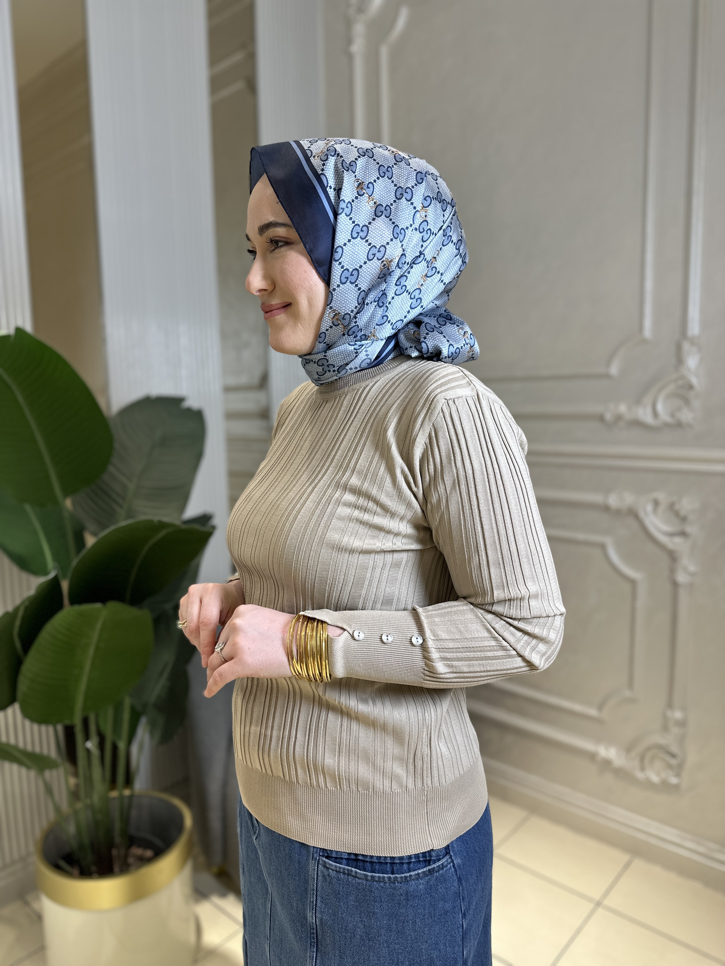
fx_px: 670
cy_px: 483
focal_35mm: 24
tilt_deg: -6.8
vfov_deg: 71.6
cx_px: 362
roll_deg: +0.5
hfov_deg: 56.8
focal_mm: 6.86
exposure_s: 1/100
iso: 64
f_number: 1.78
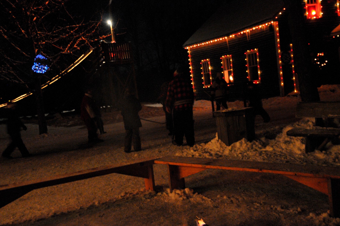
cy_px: 113
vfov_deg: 29.8
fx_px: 424
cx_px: 170
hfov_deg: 43.7
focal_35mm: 45
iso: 3200
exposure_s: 1/10
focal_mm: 30
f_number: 4.2
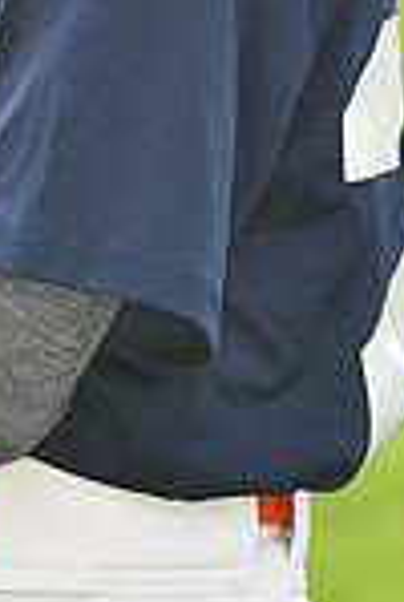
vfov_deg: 2.3
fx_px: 14660
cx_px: 83
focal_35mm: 875
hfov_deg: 1.6
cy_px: -198
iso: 200
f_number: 5
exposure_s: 1/500
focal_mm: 150
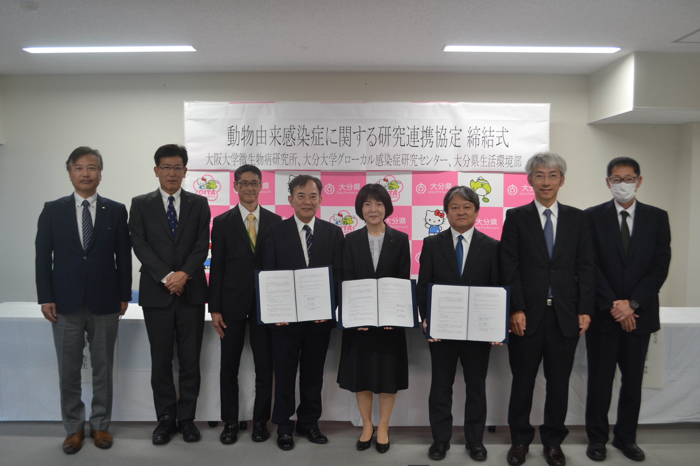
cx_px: 350
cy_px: 233
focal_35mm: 33
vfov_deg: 40.0
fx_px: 642
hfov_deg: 57.2
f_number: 4.5
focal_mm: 22
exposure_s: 1/80
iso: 400
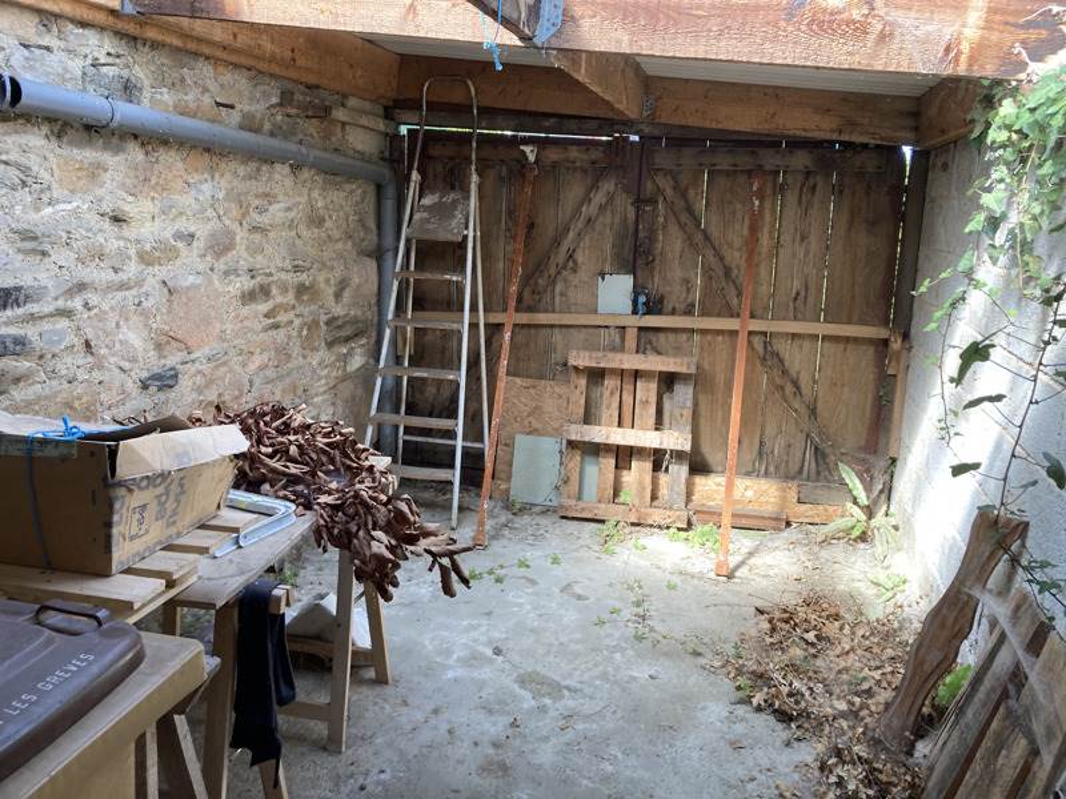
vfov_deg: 49.7
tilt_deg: -9.2
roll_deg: -1.2
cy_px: 400
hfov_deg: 63.4
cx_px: 533
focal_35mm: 28
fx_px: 862
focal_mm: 3.99
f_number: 1.8
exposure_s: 1/121
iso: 32
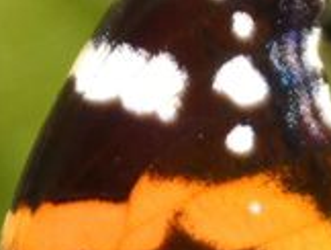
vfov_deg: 0.3
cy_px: 422
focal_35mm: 4352
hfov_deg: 0.5
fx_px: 41676
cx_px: 66
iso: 80
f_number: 5.6
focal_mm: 148.1
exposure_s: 1/125
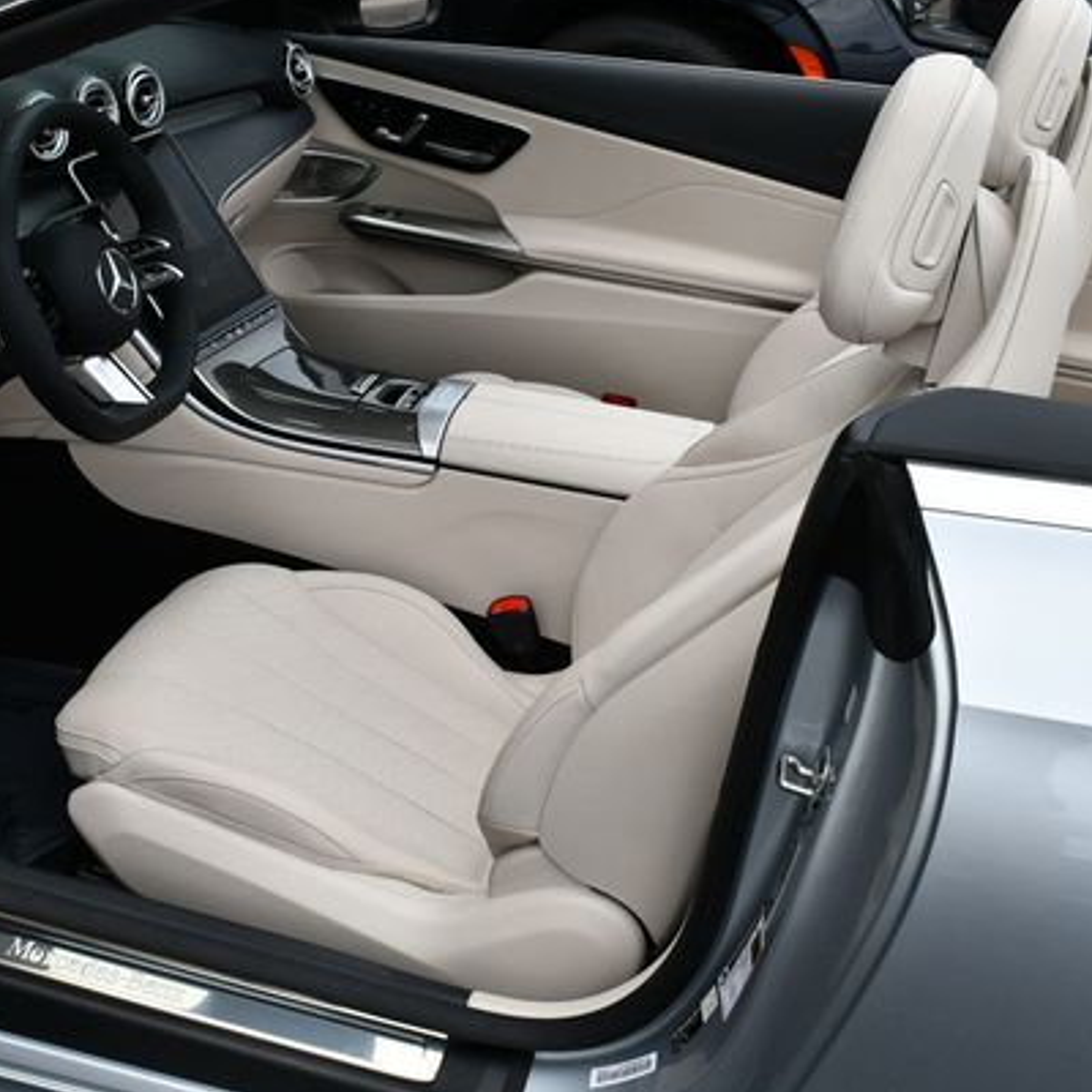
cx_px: 360
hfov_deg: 34.3
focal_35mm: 49
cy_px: 521
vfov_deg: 34.7
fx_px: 1749
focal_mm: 18
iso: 200
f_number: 8
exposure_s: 1/250
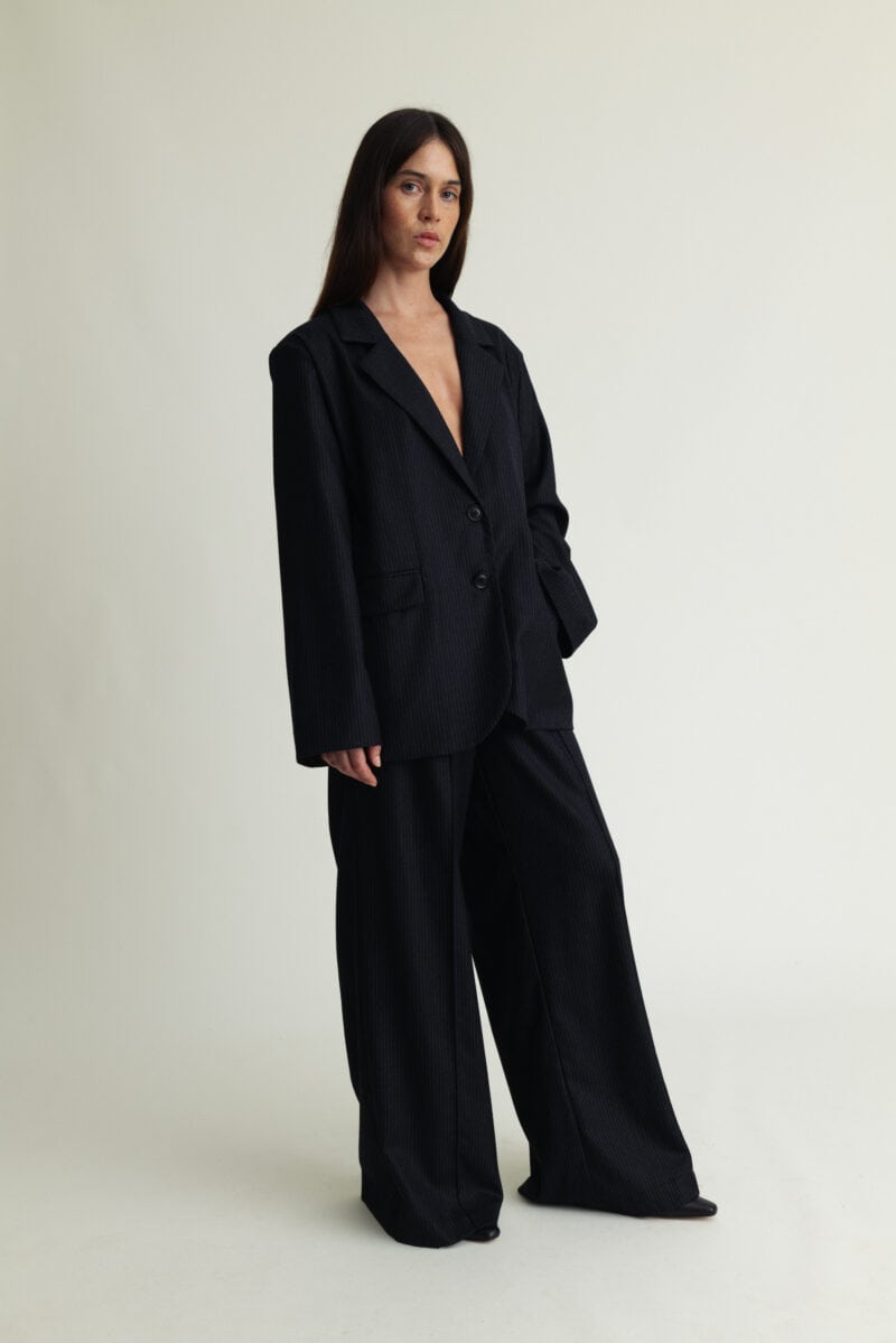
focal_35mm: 35
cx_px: 448
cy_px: 672
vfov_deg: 54.4
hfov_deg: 37.9
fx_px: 1306
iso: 200
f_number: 8
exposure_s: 1/250
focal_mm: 35
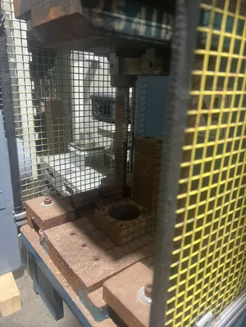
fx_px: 246
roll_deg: -2.0
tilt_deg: -19.5
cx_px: 123
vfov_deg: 67.3
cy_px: 164
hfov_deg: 53.1
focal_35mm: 26
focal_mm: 5.7
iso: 200
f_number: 1.5
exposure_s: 1/60
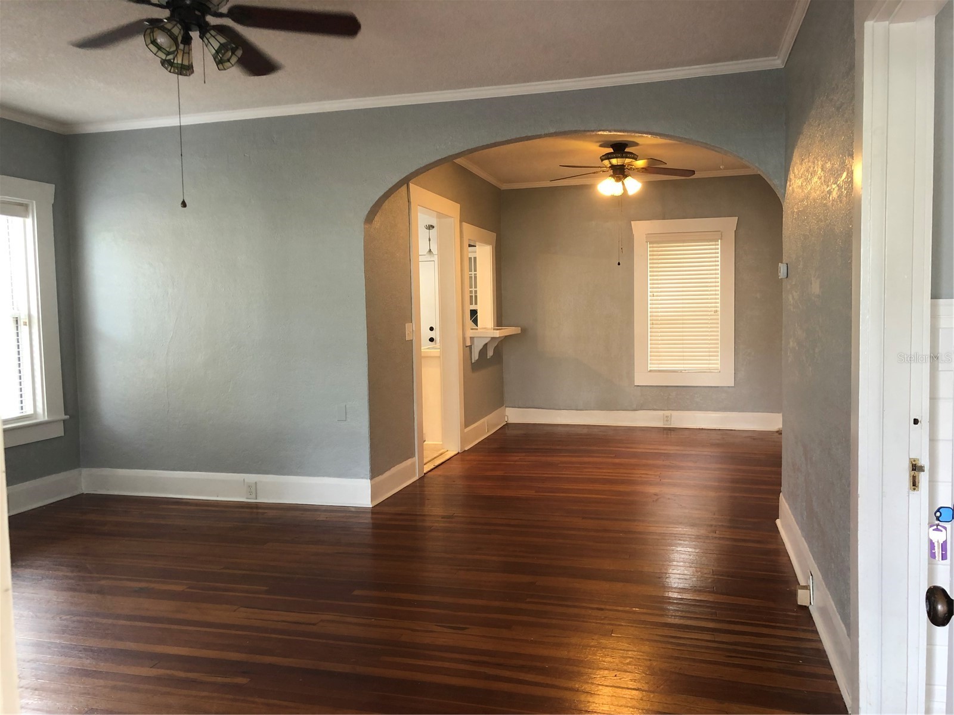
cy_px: 358
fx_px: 772
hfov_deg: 63.4
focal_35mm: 28
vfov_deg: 49.7
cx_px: 477
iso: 50
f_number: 1.8
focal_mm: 4
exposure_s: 1/15
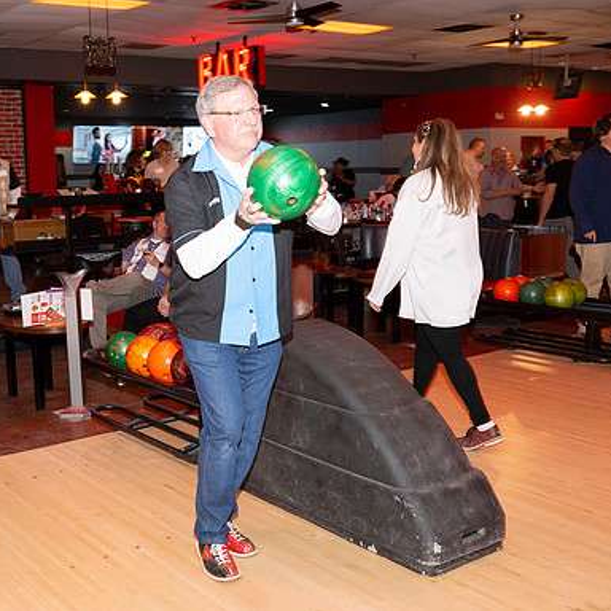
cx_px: 167
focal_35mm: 43
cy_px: 305
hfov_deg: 38.3
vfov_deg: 39.2
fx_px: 859
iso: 2000
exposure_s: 1/100
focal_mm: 33.5
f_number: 5.6
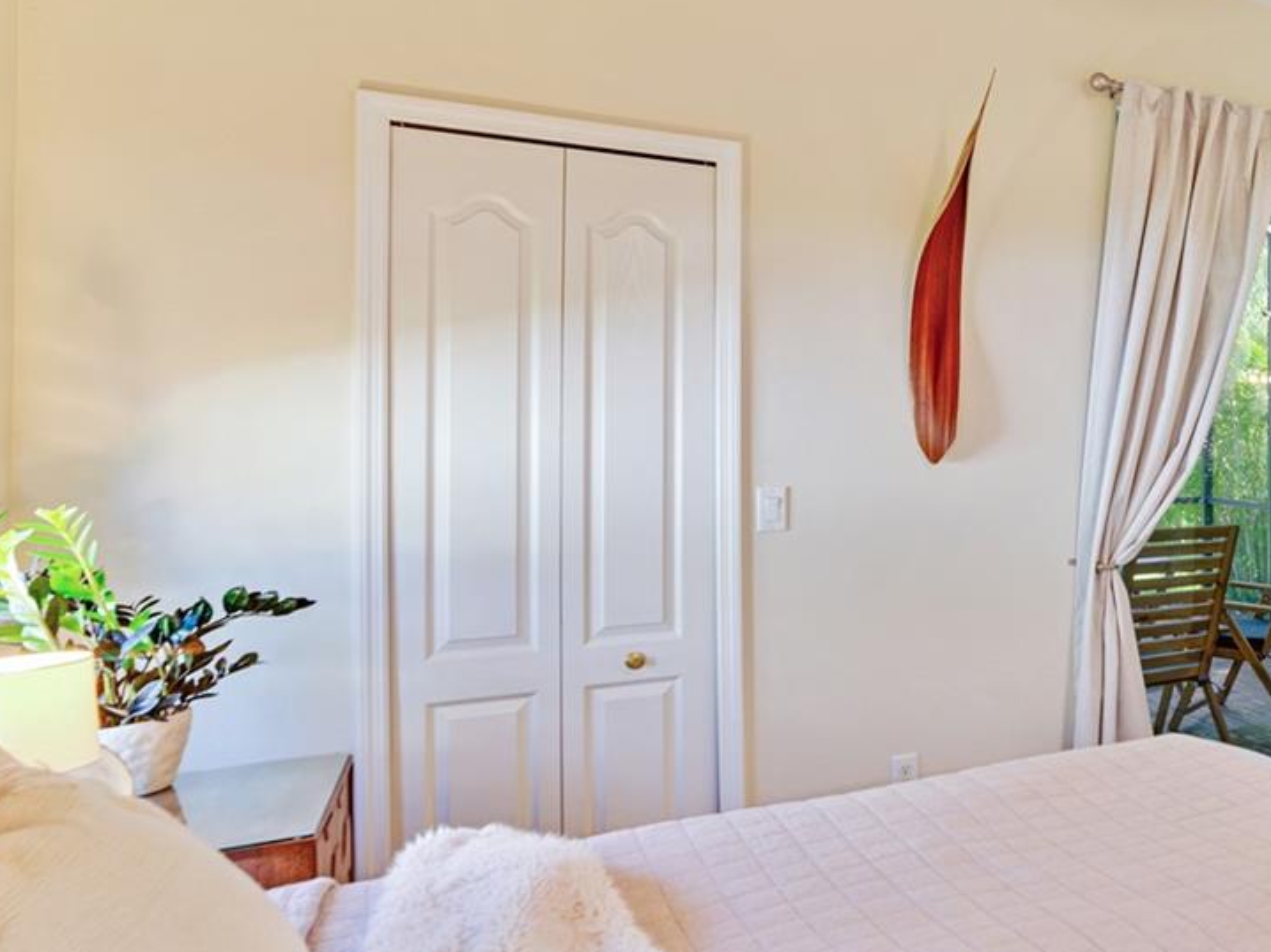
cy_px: 450
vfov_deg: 46.8
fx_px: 1101
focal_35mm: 30
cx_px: 1397
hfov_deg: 45.2
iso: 100
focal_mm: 14
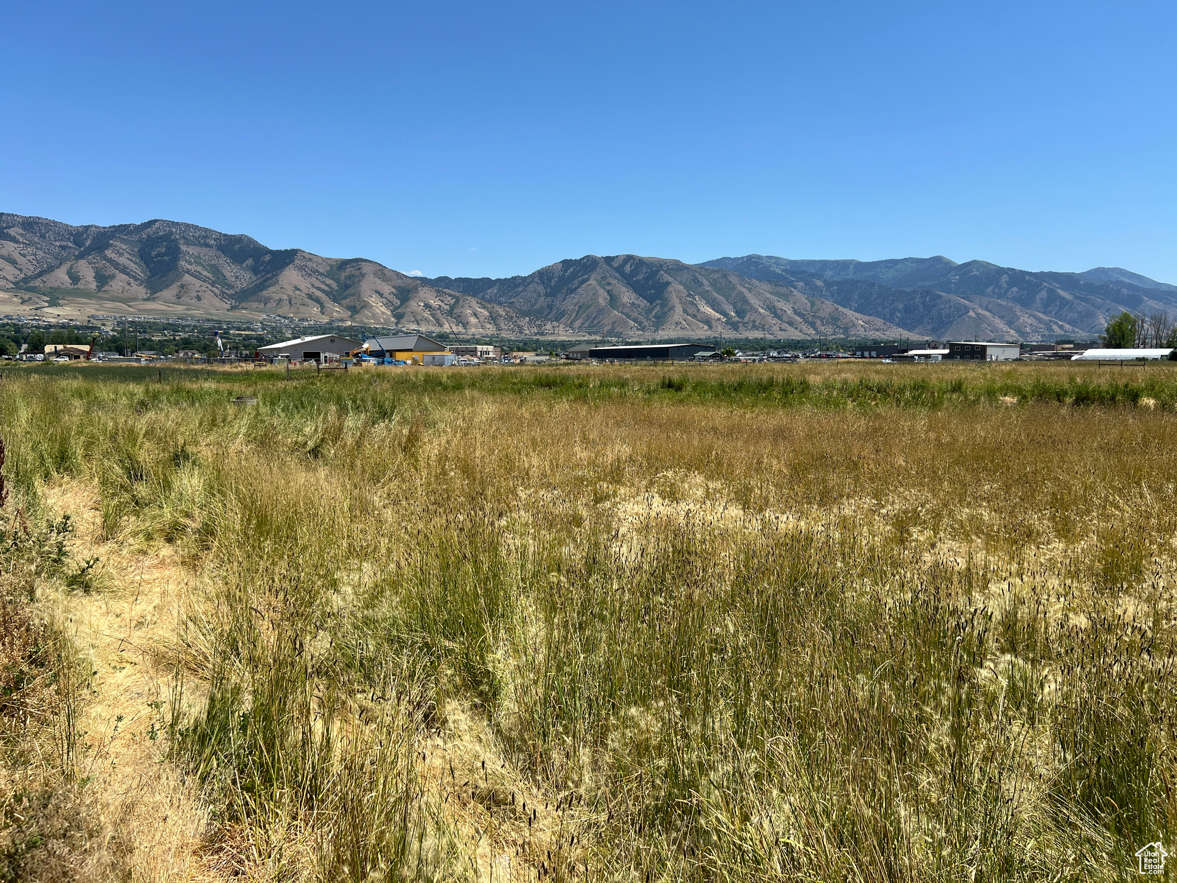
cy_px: 442
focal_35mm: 26
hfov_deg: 67.3
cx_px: 588
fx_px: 884
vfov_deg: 53.1
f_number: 1.5
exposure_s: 1/4831
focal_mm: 5.7
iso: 50
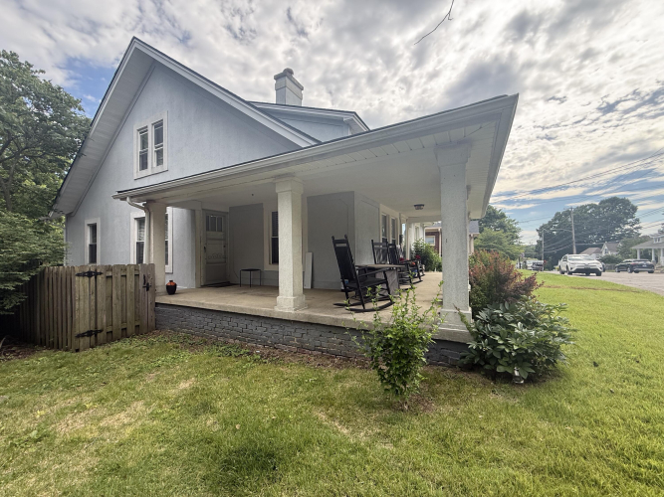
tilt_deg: -0.3
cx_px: 332
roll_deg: +1.6
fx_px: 268
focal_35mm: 14
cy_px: 248
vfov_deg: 85.7
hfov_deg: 102.1
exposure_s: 1/349
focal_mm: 2.22
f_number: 2.2
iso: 50
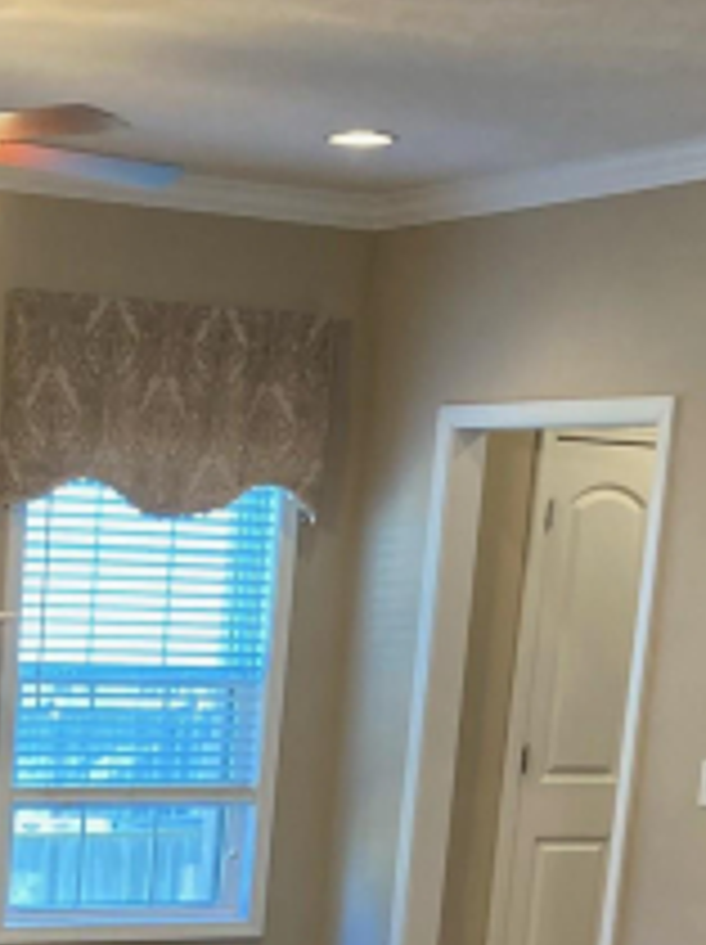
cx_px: -85
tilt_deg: -14.2
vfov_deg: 20.4
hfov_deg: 16.1
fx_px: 2425
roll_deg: -2.0
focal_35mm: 89
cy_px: 1172
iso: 200
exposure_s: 1/60
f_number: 1.8
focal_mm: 3.99
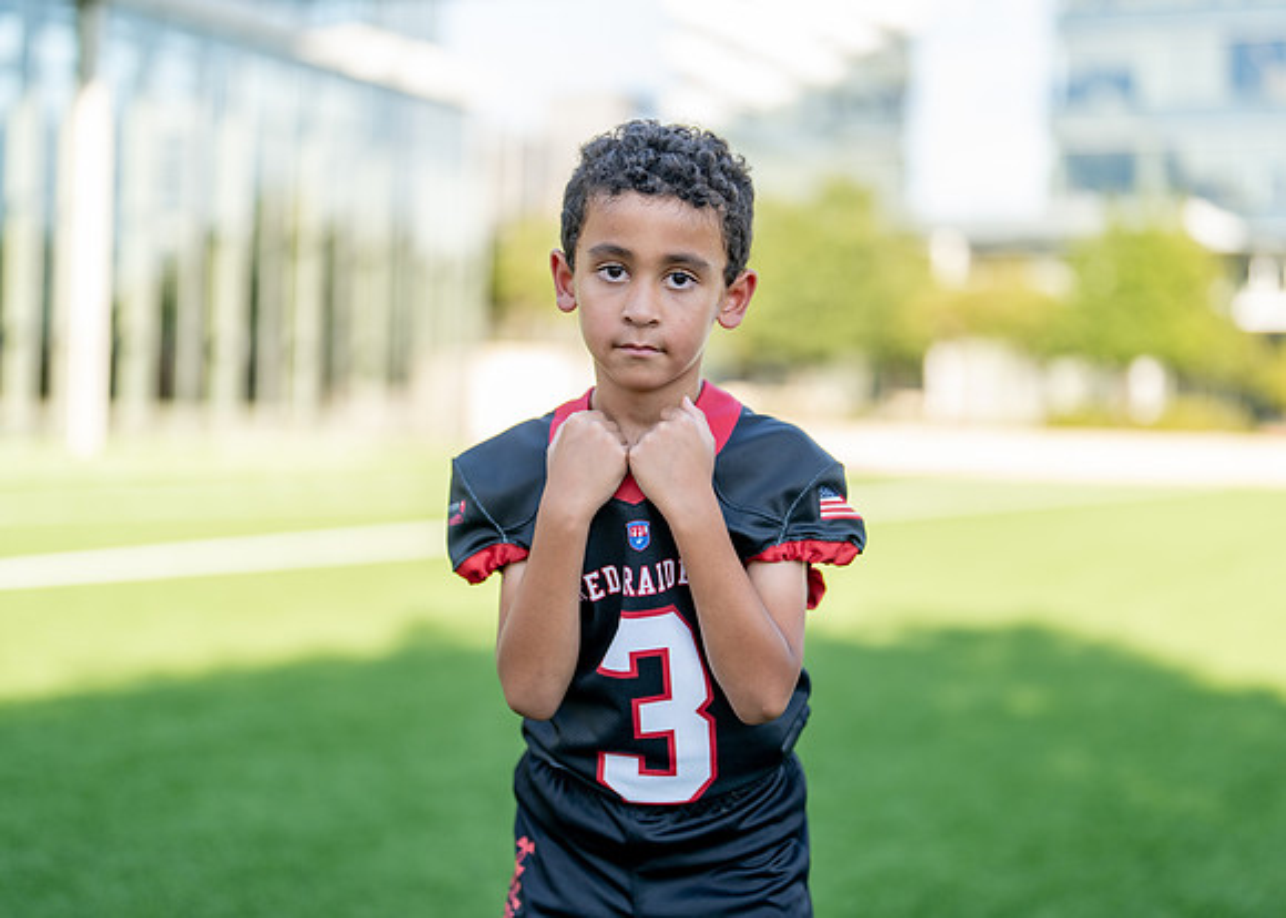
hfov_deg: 34.6
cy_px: 424
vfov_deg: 25.1
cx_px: 701
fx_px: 2060
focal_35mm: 56
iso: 100
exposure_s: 1/1250
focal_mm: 50
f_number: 1.2
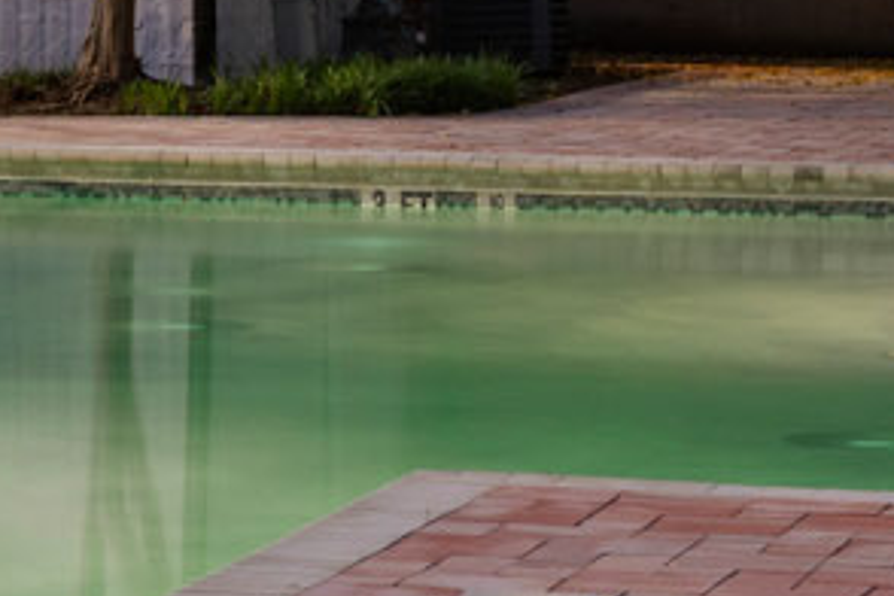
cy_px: 102
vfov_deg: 6.6
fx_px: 5190
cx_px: -1399
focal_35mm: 209
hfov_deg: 8.8
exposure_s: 13
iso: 160
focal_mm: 32
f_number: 14
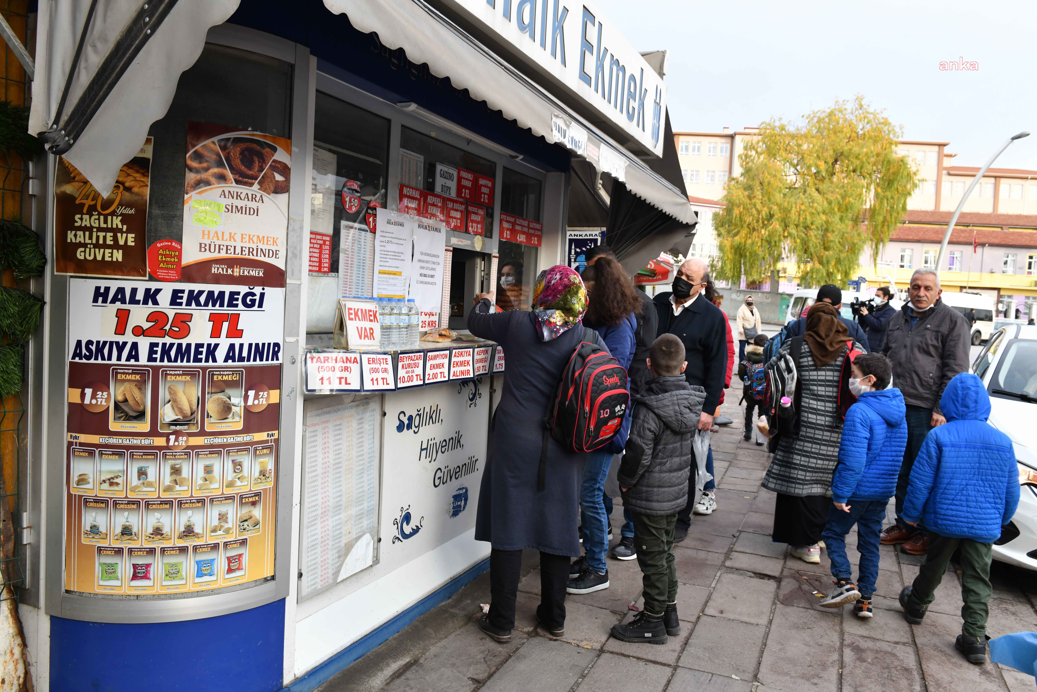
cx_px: 518
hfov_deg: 63.7
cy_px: 346
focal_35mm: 29
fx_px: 835
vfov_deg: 45.0
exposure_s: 1/125
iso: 1000
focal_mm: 29
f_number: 9
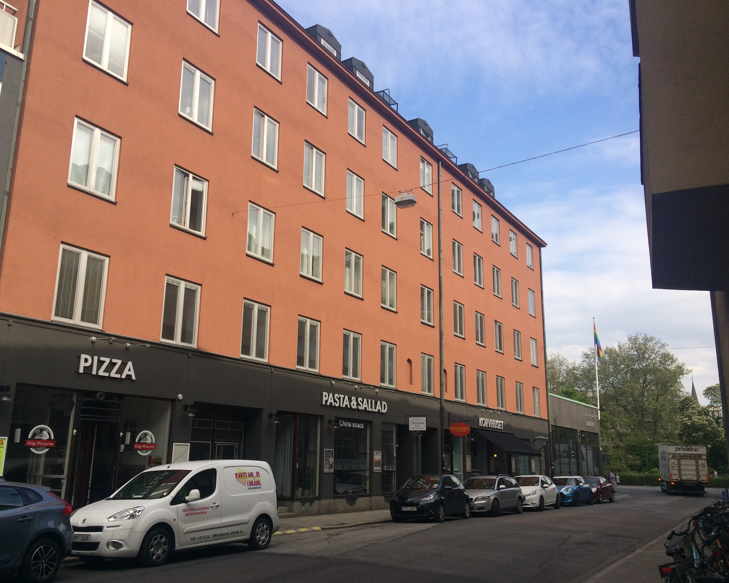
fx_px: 669
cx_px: 350
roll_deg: +0.2
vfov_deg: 47.1
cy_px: 297
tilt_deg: +11.2
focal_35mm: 31
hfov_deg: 57.2
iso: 32
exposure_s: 1/1580
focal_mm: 4.15
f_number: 2.2
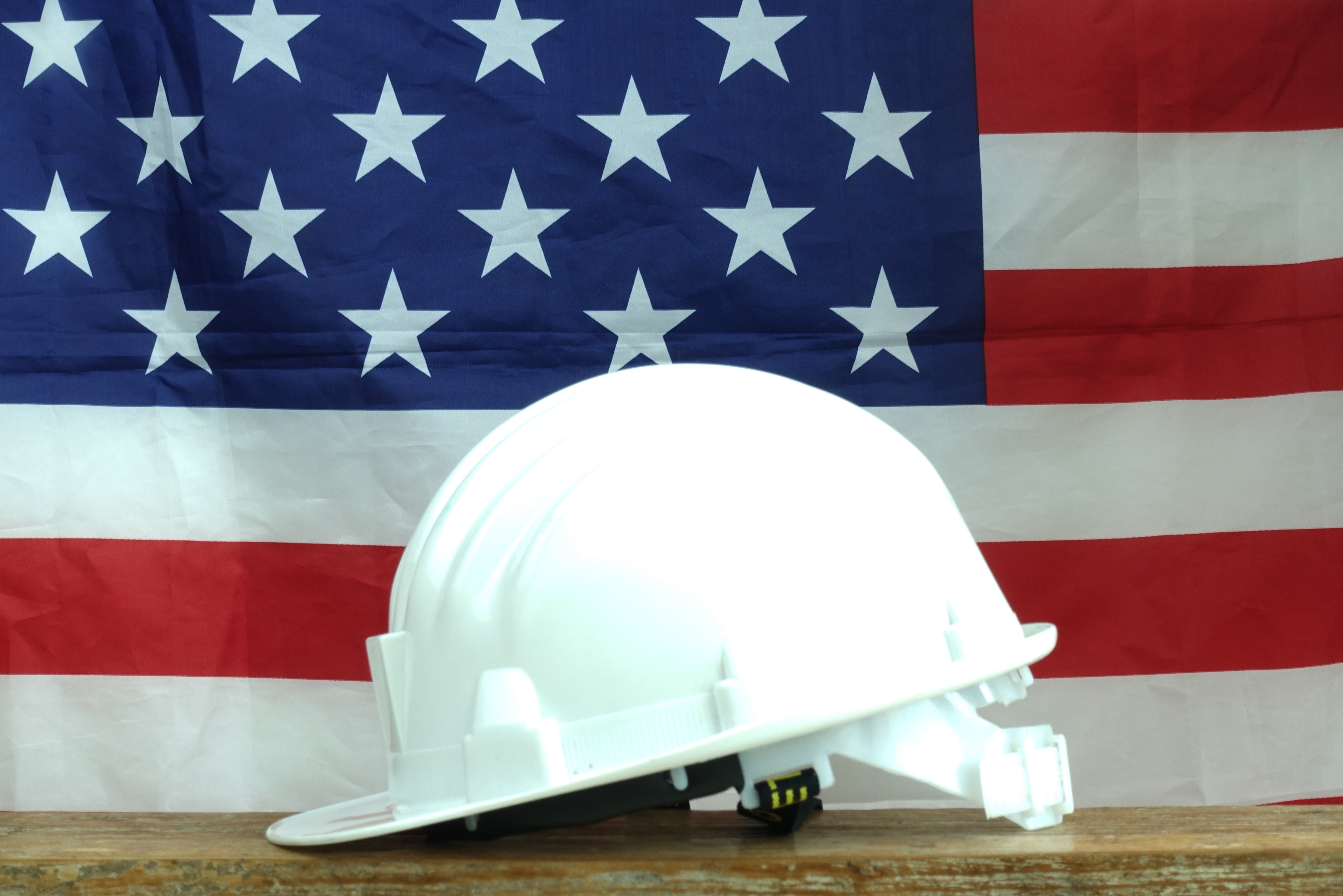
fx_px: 2649
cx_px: 662
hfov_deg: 28.5
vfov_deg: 19.2
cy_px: 443
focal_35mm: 71
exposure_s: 1/13
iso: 100
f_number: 8
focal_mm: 25.7
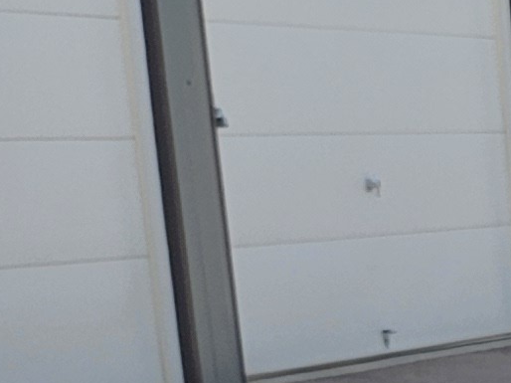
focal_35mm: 179
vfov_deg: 7.9
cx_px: 1821
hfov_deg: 8.2
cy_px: 783
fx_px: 2641
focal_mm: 5.4
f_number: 1.8
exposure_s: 1/2180
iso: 25
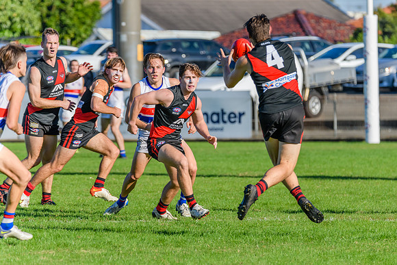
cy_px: 148
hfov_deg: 5.3
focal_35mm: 391
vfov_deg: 3.5
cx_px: 222
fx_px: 4311
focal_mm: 350
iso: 800
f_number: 8
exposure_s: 1/2000
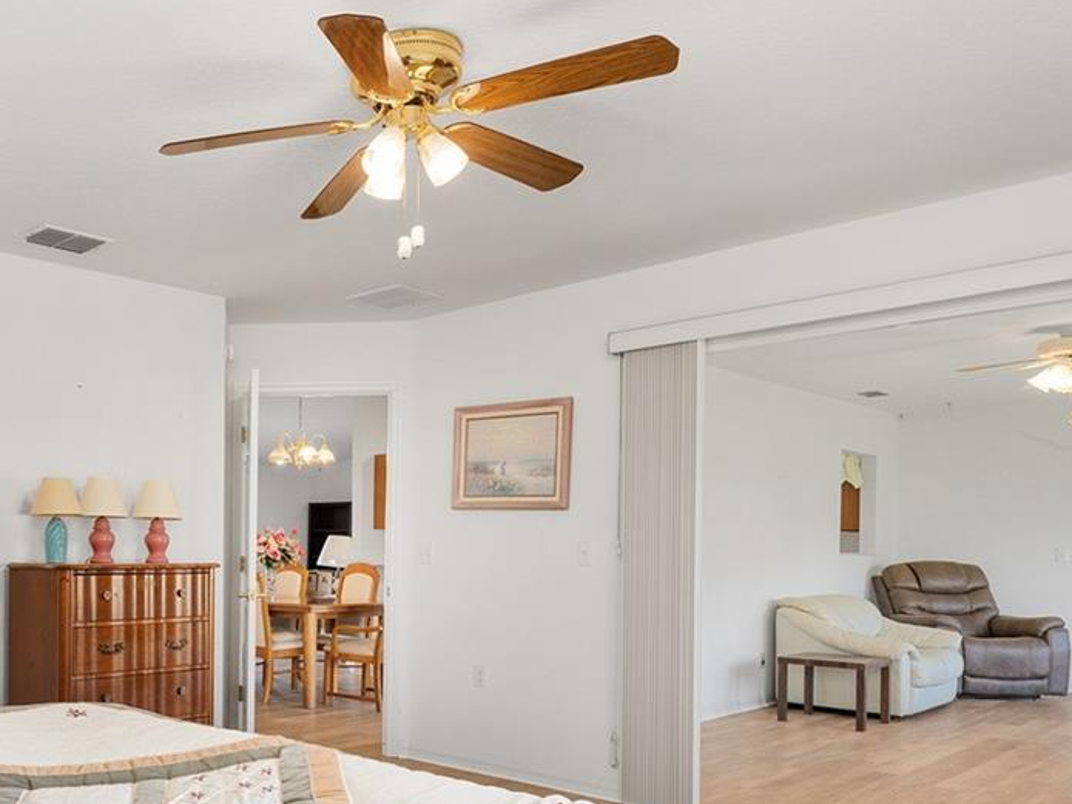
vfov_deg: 44.5
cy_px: 562
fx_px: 960
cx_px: 136
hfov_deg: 52.3
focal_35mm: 31
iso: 400
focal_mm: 14
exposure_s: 1/10
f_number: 7.1
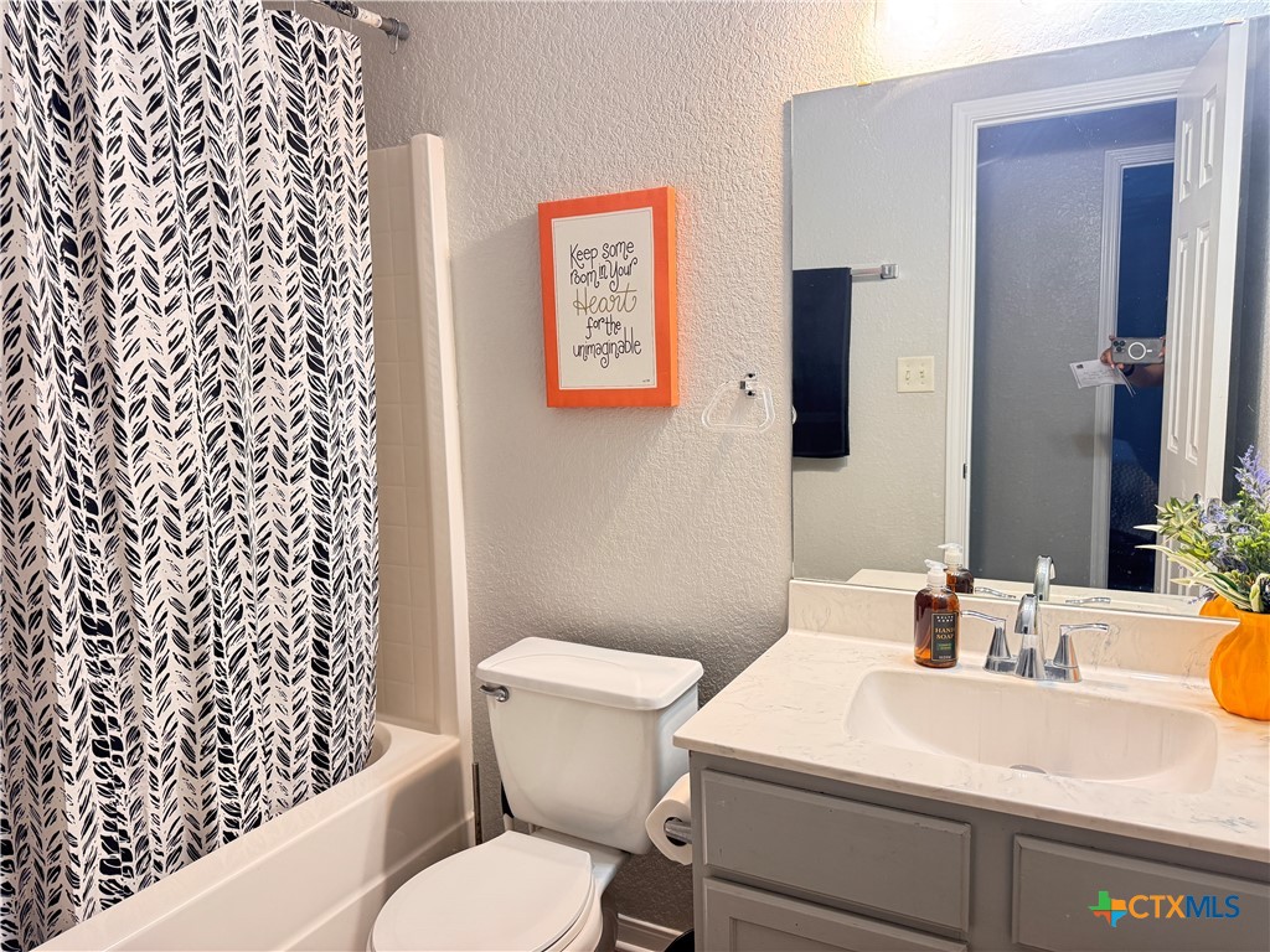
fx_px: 881
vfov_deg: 56.8
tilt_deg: -8.2
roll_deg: +1.1
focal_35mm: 24
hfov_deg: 71.6
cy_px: 476
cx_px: 635
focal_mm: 6.76
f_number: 1.78
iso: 320
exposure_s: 1/60
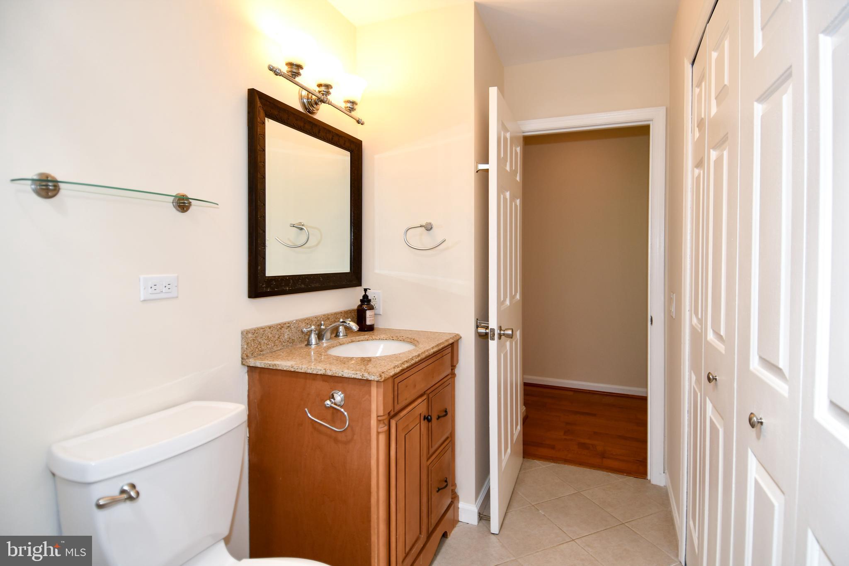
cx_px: 424
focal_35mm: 18
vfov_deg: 67.4
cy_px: 283
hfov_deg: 90.0
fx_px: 424
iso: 220
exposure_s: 1/60
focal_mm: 12
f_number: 4
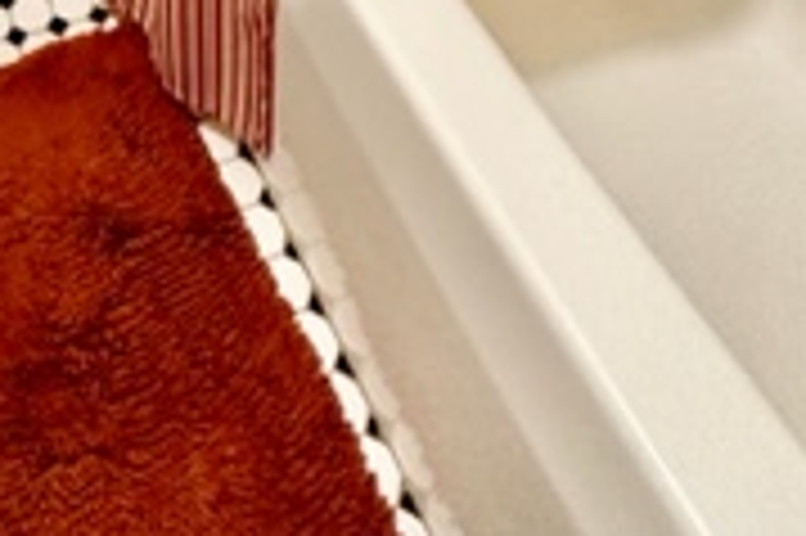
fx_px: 1163
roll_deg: -1.9
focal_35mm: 52
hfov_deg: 35.9
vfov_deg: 15.6
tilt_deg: -16.4
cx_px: 77
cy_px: -707
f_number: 2.2
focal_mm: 2.22
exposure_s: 1/60
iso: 320
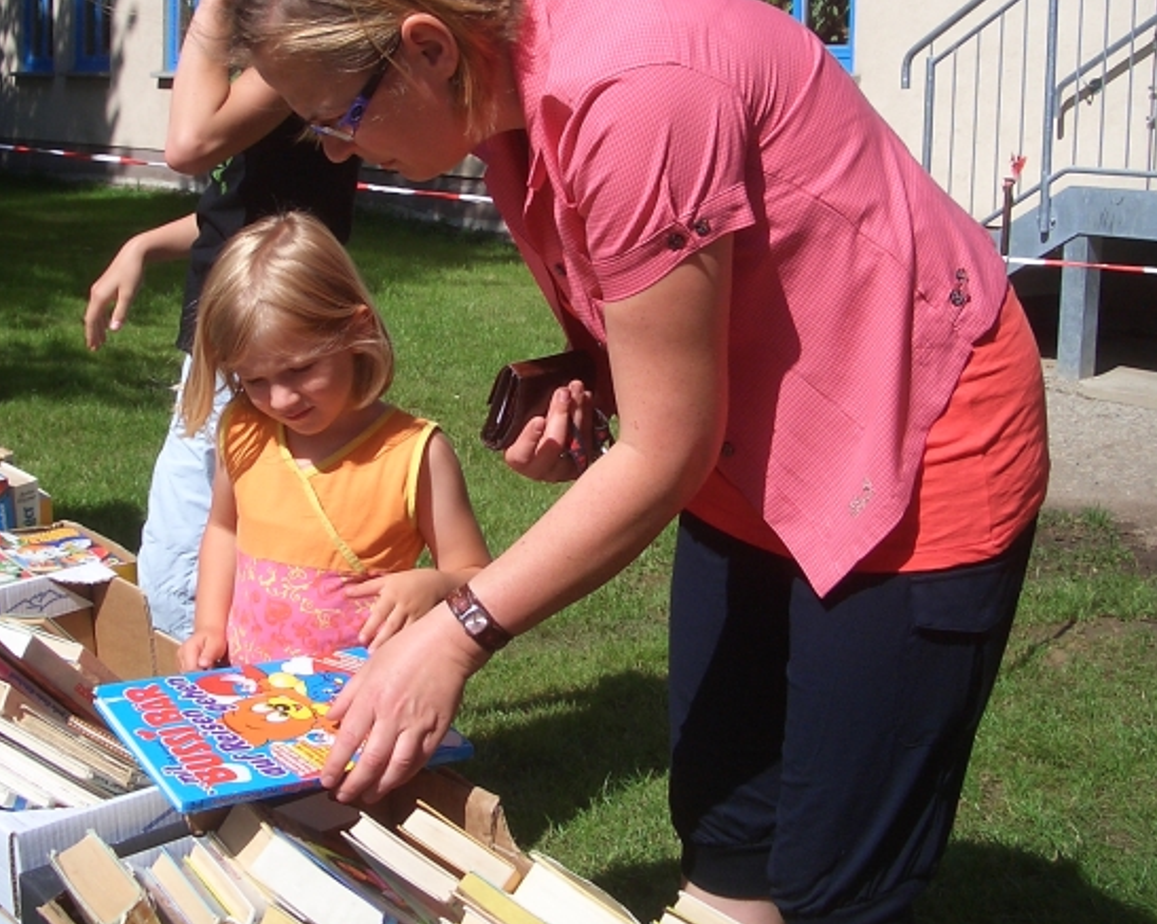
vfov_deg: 30.0
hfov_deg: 37.2
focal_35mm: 50
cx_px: 457
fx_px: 1711
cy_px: 309
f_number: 4.3
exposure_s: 1/800
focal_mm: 5.8
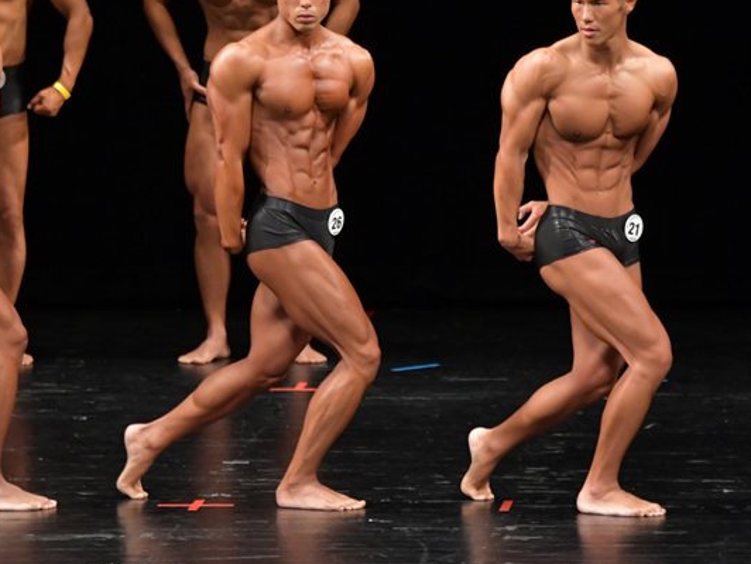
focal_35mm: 378
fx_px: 8201
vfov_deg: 3.9
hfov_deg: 5.2
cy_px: 223
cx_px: 325
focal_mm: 180
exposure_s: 1/400
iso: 3200
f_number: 5.6
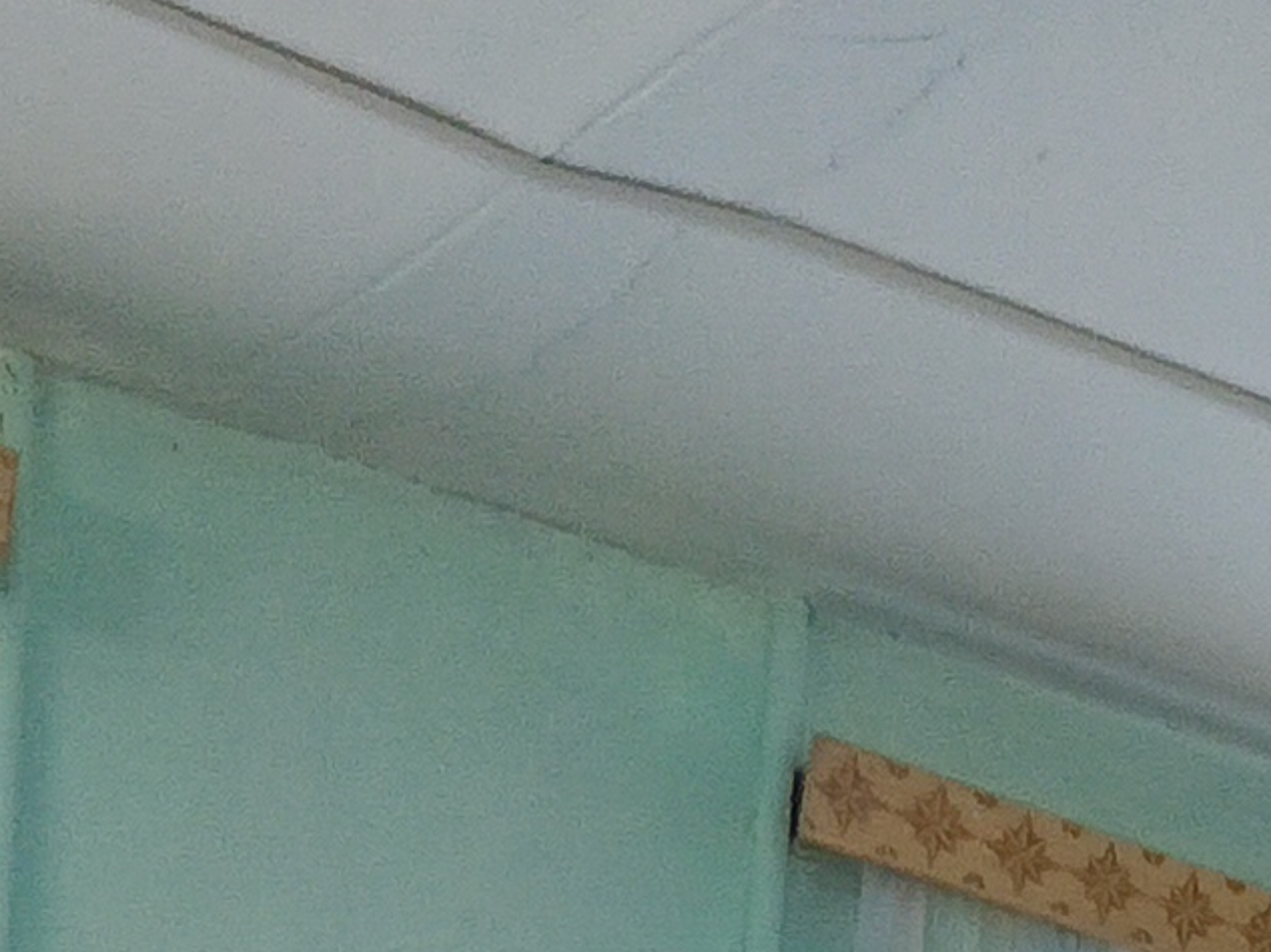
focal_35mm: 144
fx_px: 5285
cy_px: 2662
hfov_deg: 12.5
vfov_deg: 8.8
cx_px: 2315
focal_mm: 5.25
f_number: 1.75
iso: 1239
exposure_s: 1/50
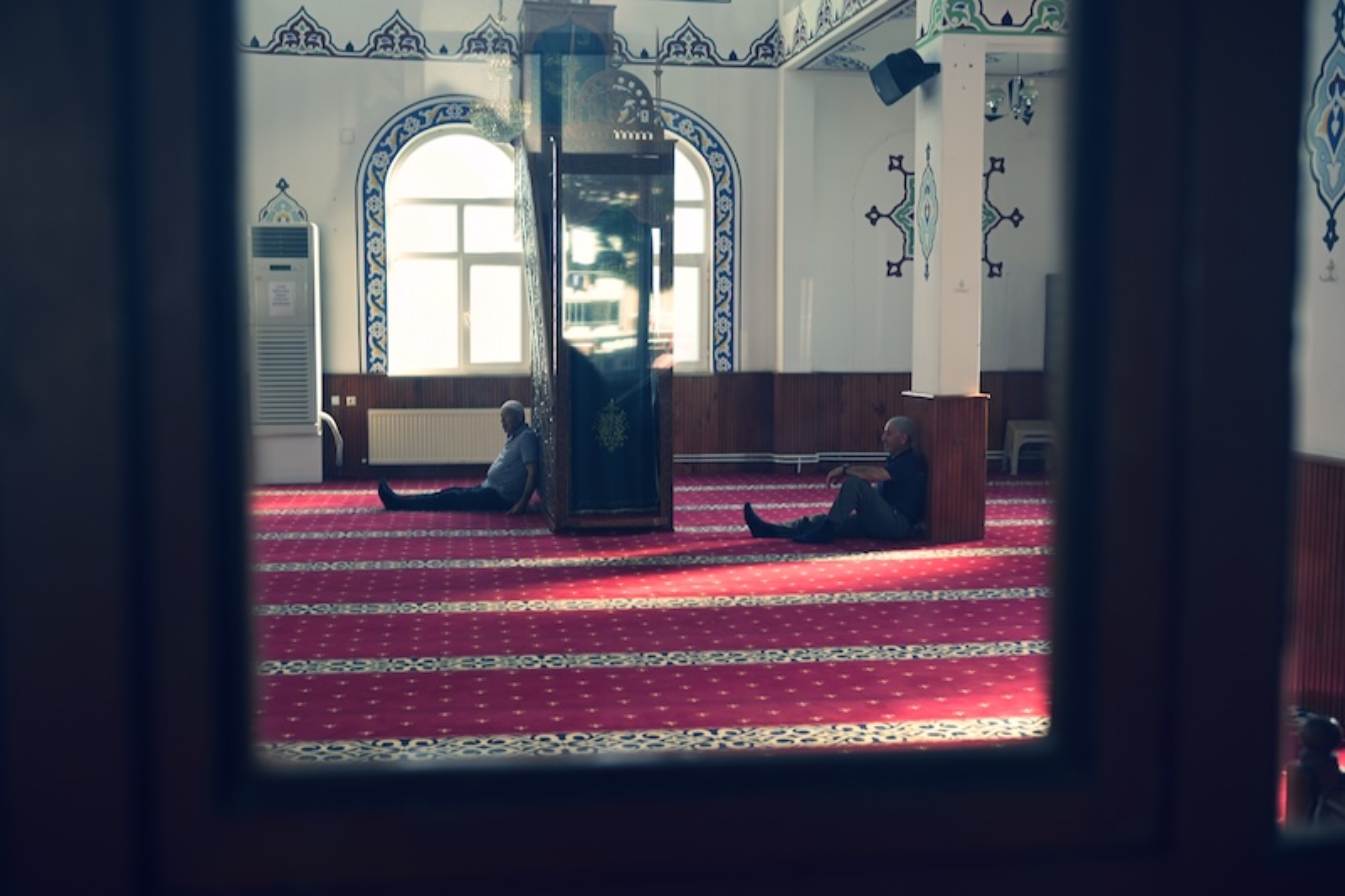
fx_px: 1494
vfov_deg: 33.4
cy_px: 448
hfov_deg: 48.5
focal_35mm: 40
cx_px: 672
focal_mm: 40
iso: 100
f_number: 3.5
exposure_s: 1/50
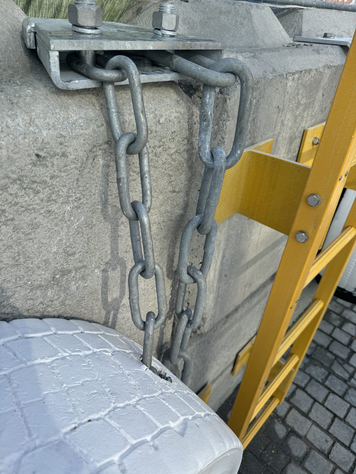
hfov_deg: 56.8
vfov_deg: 71.6
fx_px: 329
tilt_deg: -33.3
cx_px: 178
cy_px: 237
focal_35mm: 24
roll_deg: -7.6
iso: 80
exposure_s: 1/1560
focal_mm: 6.76
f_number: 1.78
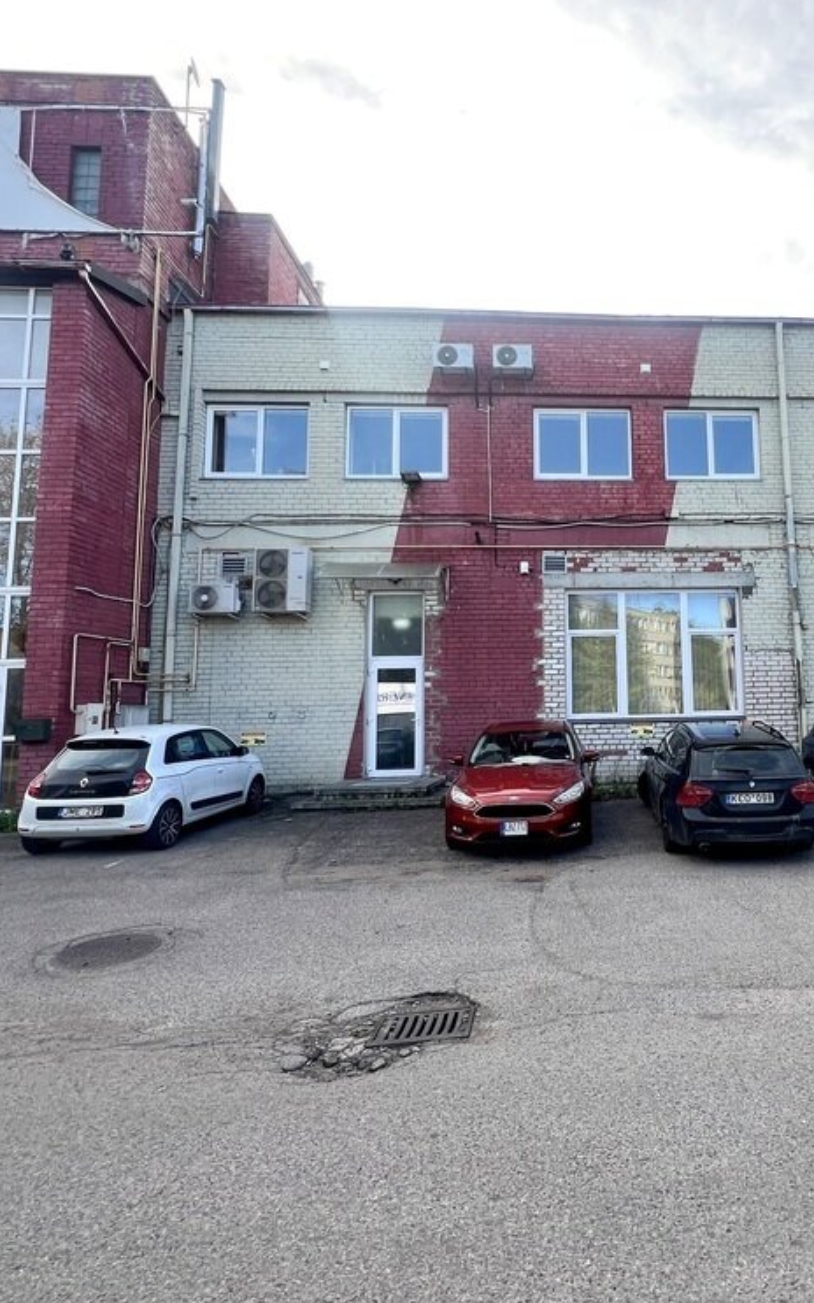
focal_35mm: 19
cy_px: 635
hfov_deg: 58.4
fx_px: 675
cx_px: 628
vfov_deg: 88.0
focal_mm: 1.57
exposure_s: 1/227
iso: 32
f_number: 1.8
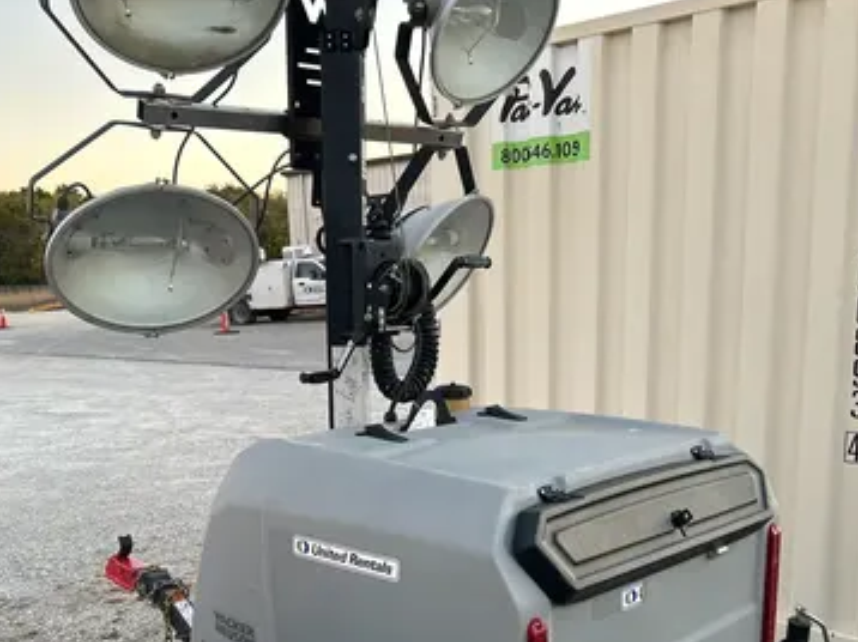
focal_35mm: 40
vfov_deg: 35.1
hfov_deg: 46.8
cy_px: 483
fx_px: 991
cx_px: 419
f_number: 1.5
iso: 125
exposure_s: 1/121
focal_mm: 5.7
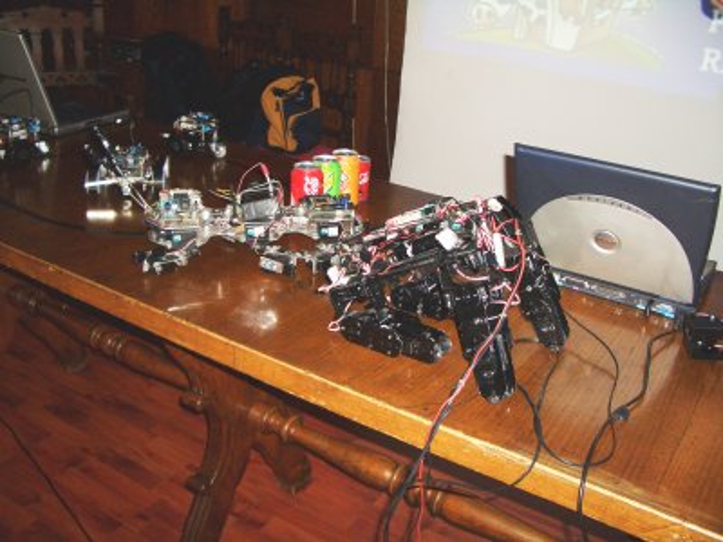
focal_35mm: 35
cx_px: 362
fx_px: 731
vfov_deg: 40.7
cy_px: 271
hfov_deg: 52.6
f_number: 2.6
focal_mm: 5.8
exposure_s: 1/60
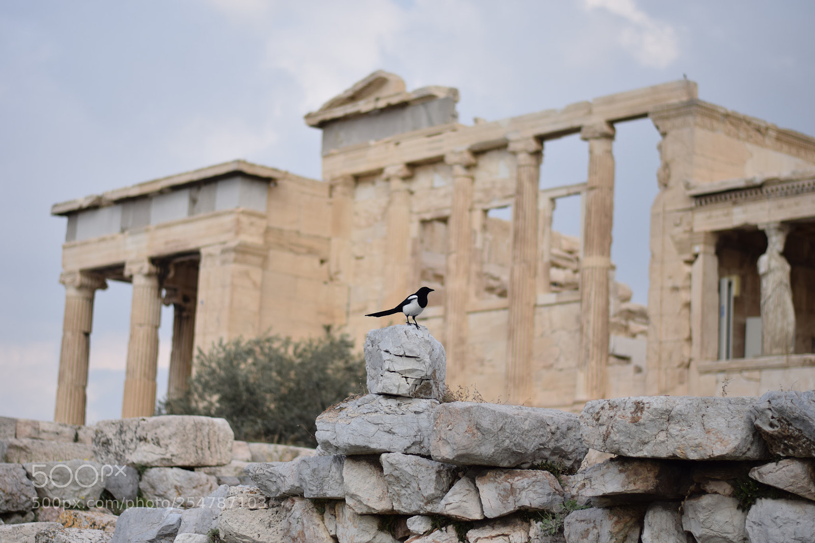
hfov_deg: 27.0
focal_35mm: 75
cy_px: 272
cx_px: 408
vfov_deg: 18.2
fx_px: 1697
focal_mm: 50
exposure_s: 1/4000
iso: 100
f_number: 1.8
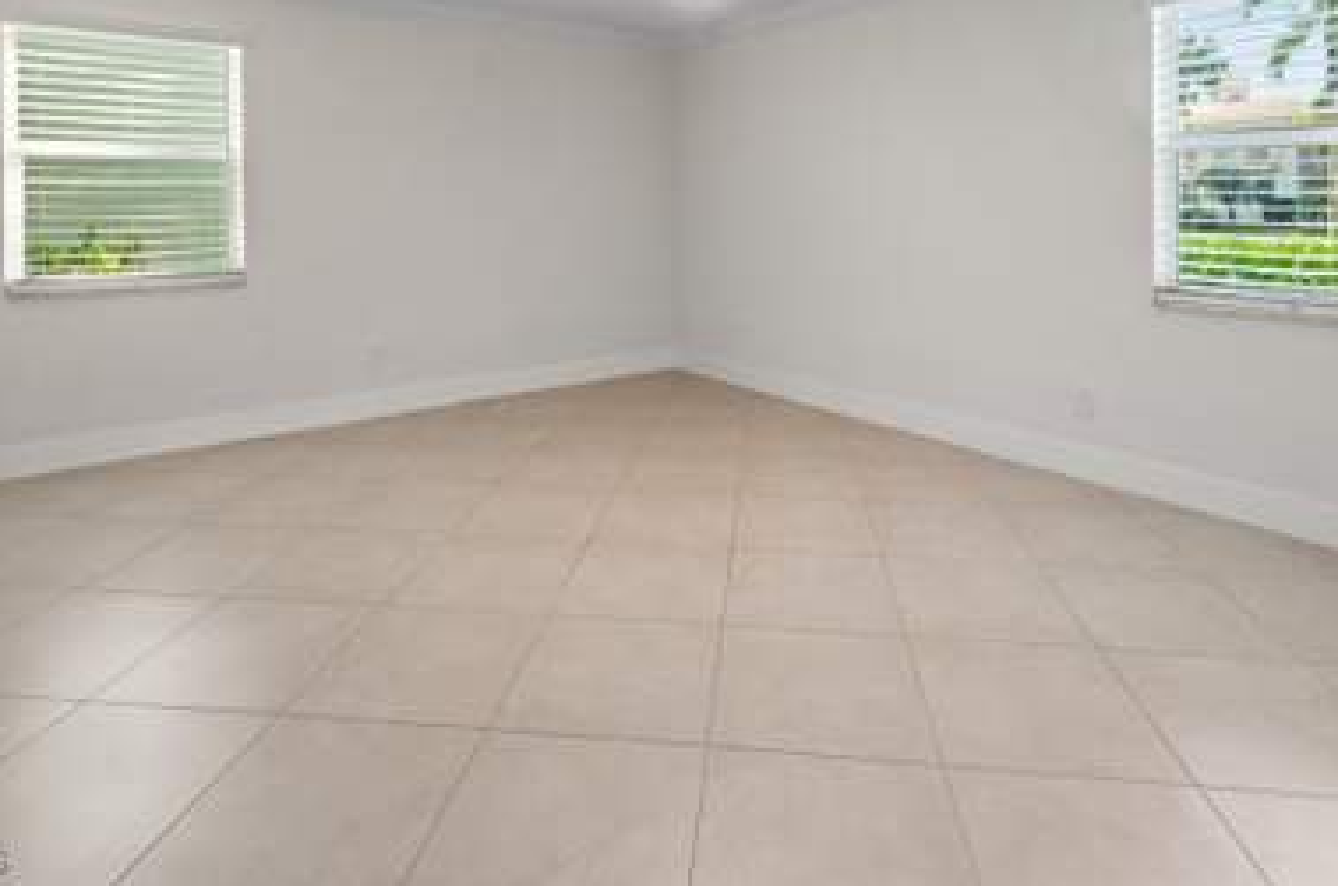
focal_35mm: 19
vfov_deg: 63.3
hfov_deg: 87.0
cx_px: 671
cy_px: 328
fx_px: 705
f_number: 8
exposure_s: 1/8
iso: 200
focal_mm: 10
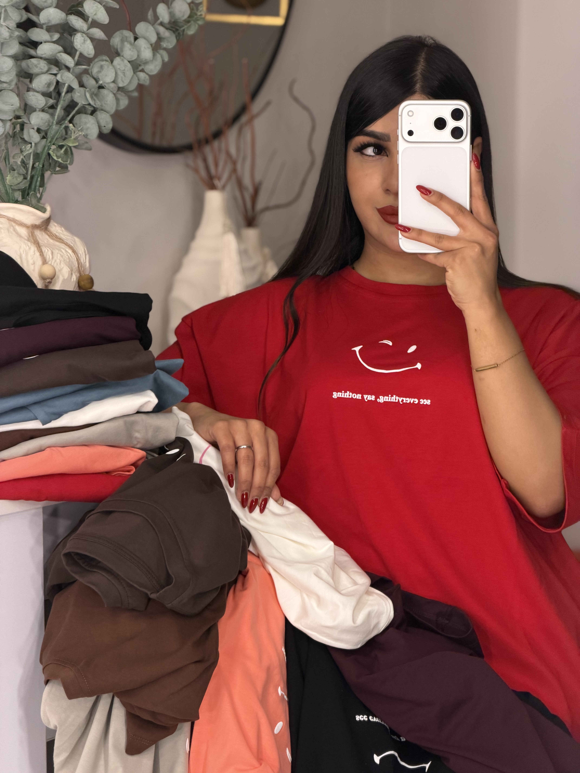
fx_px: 2234
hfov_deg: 14.8
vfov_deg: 19.6
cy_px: 386
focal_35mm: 100
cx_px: 290
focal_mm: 16.89
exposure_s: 1/100
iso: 125
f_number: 2.8
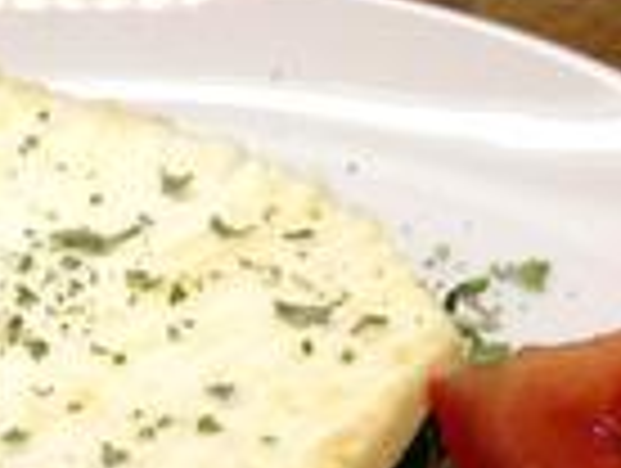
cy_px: 752
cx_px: 18
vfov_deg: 11.2
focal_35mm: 126
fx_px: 2264
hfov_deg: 15.4
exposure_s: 1/50
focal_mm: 4.12
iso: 64
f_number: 2.4
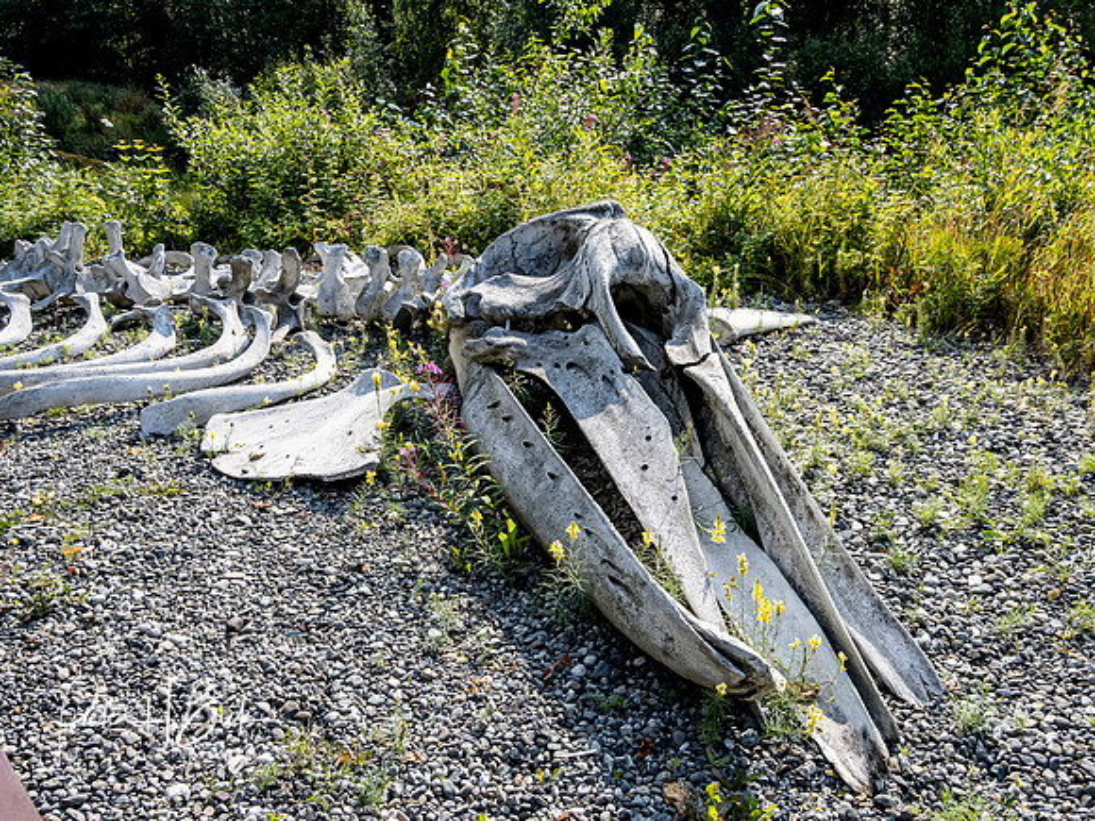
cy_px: 410
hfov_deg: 60.0
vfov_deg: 46.8
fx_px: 949
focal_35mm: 30
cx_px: 548
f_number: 9
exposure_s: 1/320
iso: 400
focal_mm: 15
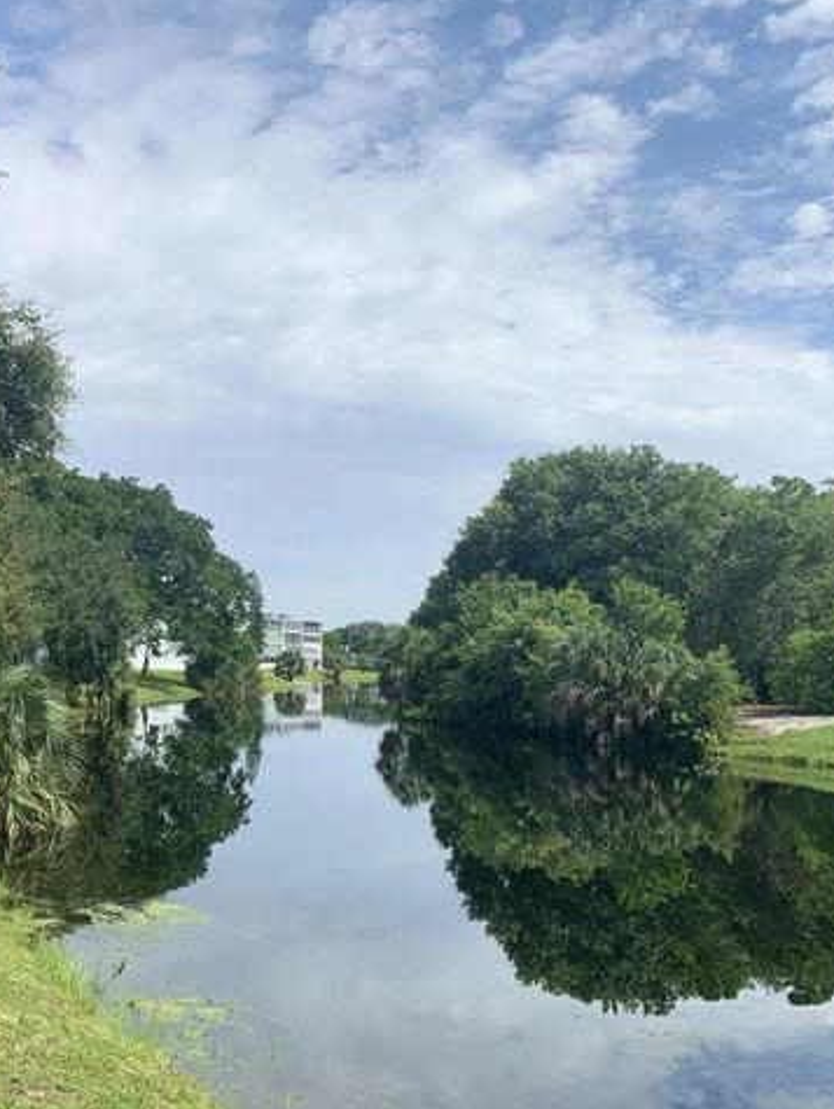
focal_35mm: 35
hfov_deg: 39.1
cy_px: 551
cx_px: 159
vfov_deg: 52.6
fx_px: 1123
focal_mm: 4.25
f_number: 1.8
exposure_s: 1/2755
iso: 25
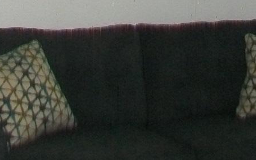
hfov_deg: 20.4
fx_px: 712
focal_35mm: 102
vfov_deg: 12.7
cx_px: 138
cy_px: 8
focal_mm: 6.1
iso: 160
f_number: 2.7
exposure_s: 1/60
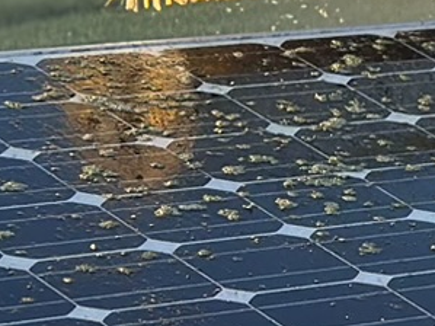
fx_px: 4133
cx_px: 1267
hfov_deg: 5.7
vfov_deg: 4.5
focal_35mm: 329
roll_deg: +1.1
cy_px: 19
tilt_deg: -4.2
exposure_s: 1/546
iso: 80
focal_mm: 6.86
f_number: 1.78
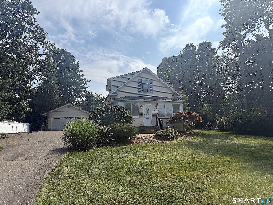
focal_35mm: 24
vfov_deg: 56.8
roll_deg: +0.5
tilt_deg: +7.9
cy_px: 102
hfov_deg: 71.6
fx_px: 189
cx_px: 136
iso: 80
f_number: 1.78
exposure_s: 1/6711
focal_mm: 6.76
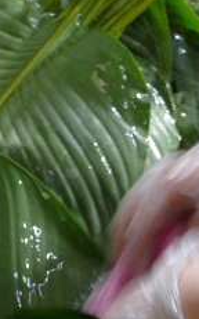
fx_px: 2191
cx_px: -50
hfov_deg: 5.2
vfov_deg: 8.3
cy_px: 194
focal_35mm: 252
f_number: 3.8
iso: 2000
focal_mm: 30.68
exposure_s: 1/25
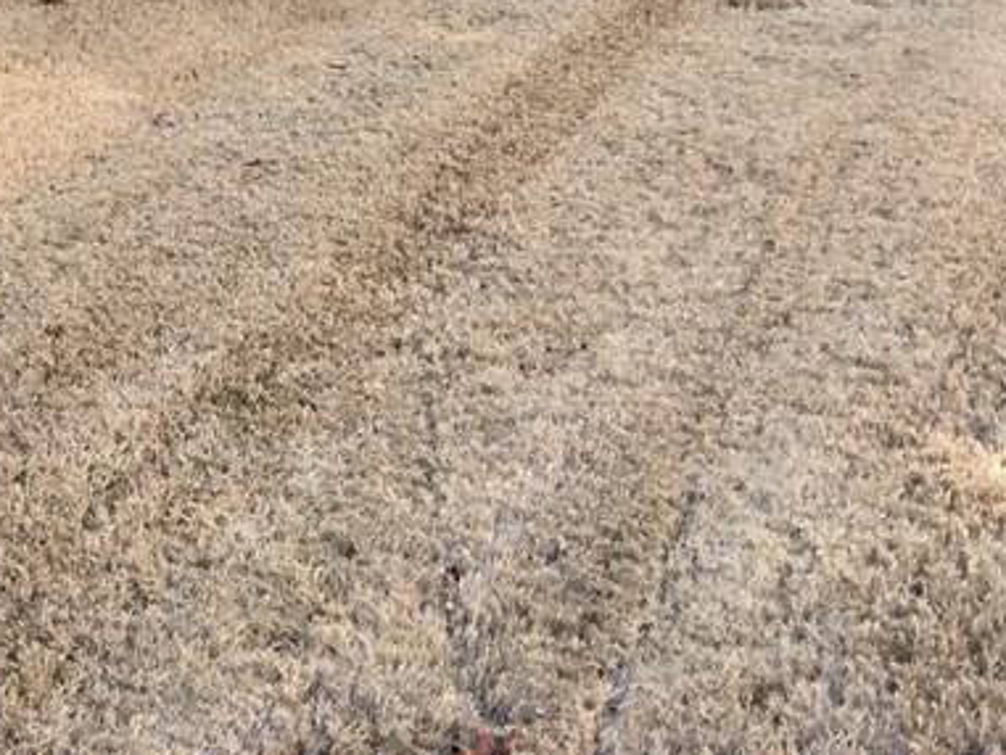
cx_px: 48
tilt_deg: -6.6
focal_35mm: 78
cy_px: -222
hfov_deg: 24.1
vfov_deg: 17.7
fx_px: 2268
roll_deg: +0.3
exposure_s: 1/143
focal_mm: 4.15
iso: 25
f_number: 2.2
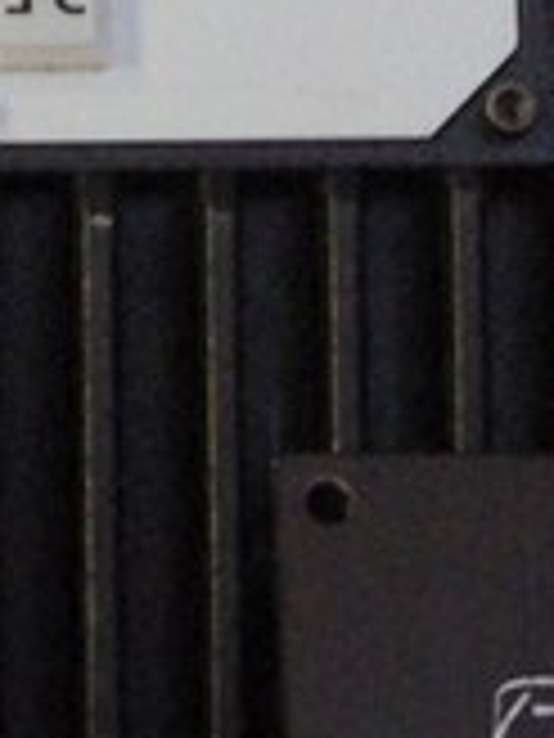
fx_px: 8173
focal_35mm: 383
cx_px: 38
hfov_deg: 3.9
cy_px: -130
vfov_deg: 5.2
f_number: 4.5
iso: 1600
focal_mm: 37.5
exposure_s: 1/20
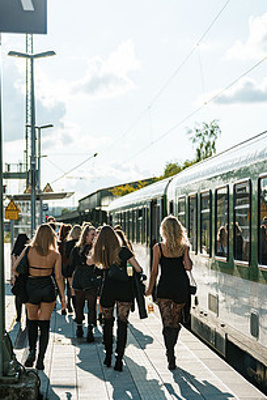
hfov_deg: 14.5
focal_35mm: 94
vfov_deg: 21.7
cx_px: 114
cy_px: 234
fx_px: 1046
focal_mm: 64
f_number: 2.5
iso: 100
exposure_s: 1/5000
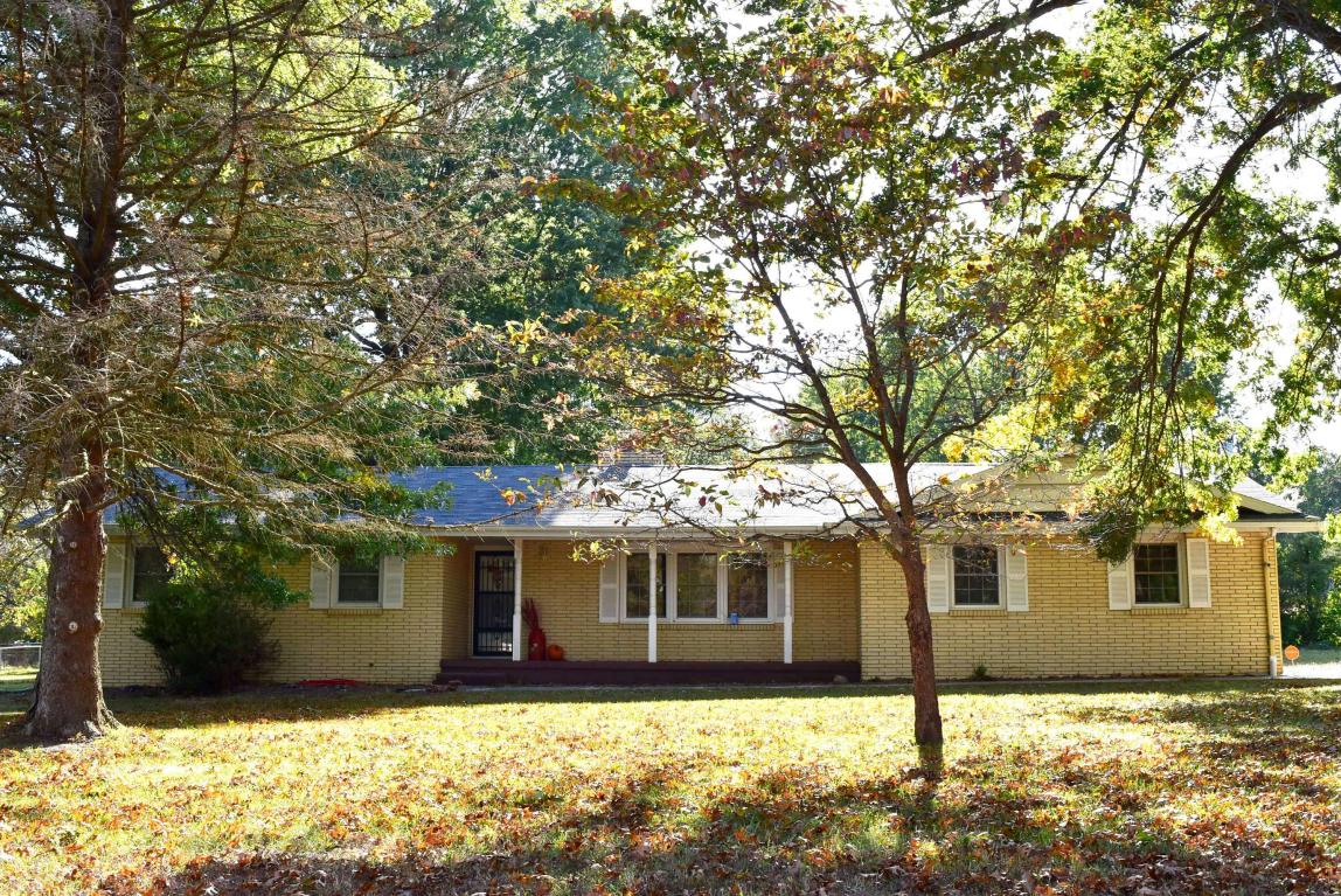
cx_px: 670
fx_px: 1510
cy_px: 448
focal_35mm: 40
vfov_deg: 33.1
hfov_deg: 47.9
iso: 400
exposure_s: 1/250
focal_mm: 27
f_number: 10
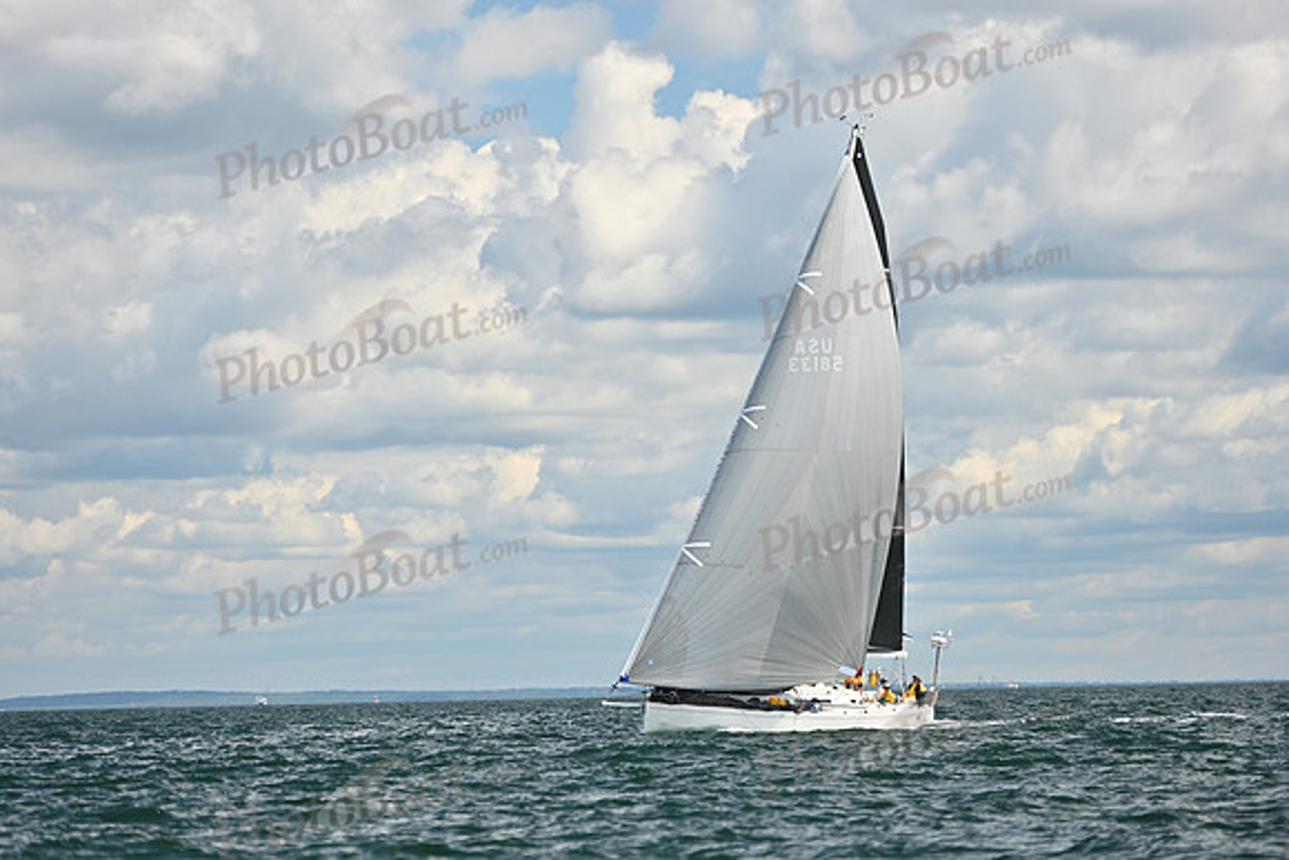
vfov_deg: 8.9
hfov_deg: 13.2
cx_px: 644
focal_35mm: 155
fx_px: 5551
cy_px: 430
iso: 250
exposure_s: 1/2000
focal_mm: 155
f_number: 3.2
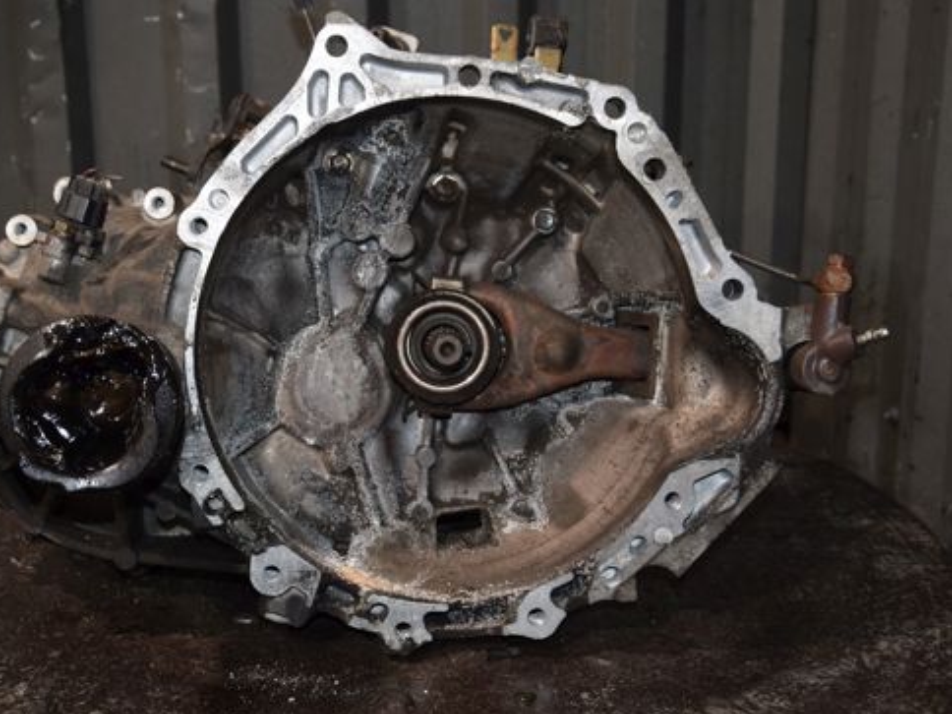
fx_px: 1678
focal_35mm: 61
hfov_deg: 31.7
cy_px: 323
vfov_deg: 24.0
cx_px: 427
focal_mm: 32
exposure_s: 1/60
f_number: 5
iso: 800
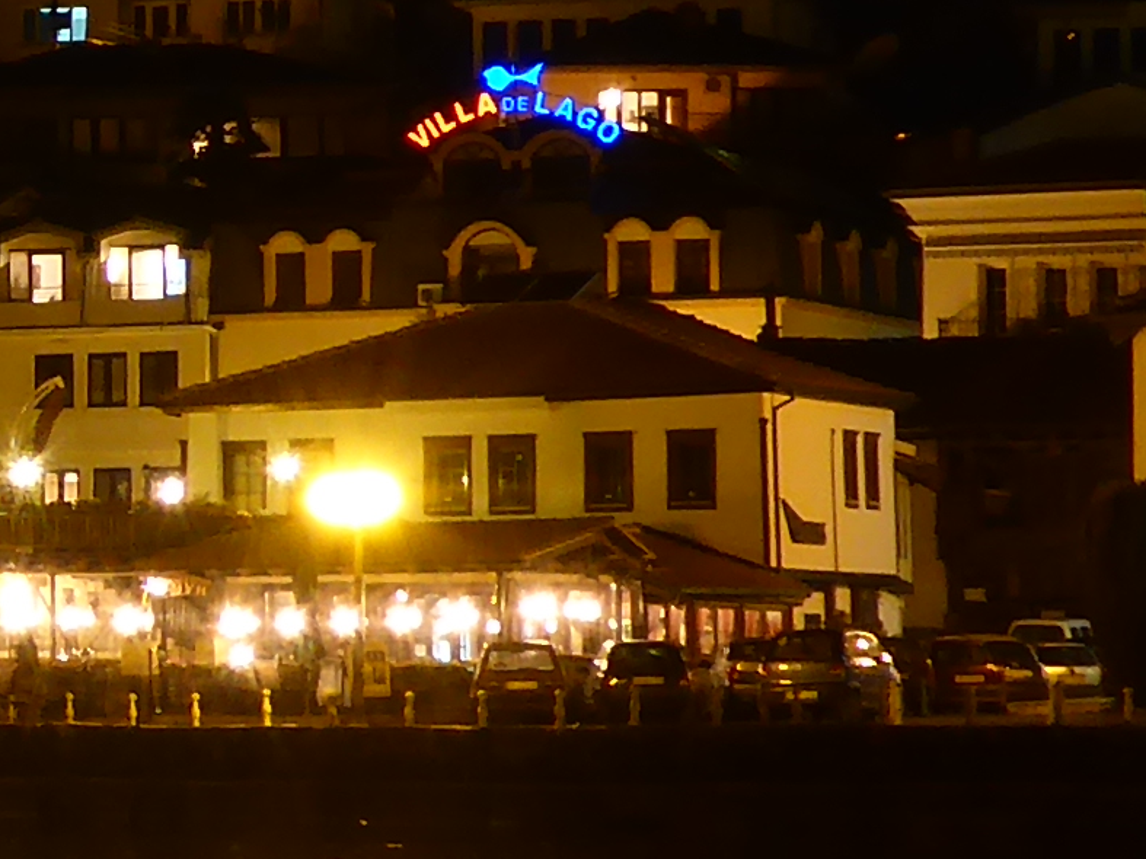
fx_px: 6786
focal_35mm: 205
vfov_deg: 7.2
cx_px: -1027
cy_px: 415
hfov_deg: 9.2
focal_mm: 6
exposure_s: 4
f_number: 3.7
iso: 100
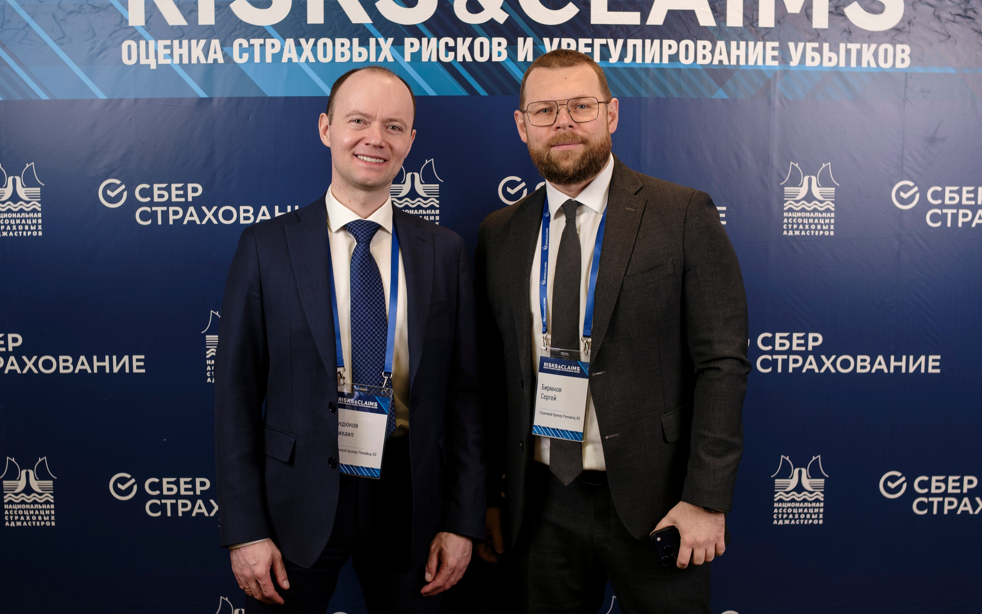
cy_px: 314
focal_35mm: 46
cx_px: 459
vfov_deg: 28.0
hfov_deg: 43.5
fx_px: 1231
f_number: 3.2
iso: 500
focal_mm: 23
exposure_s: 1/125
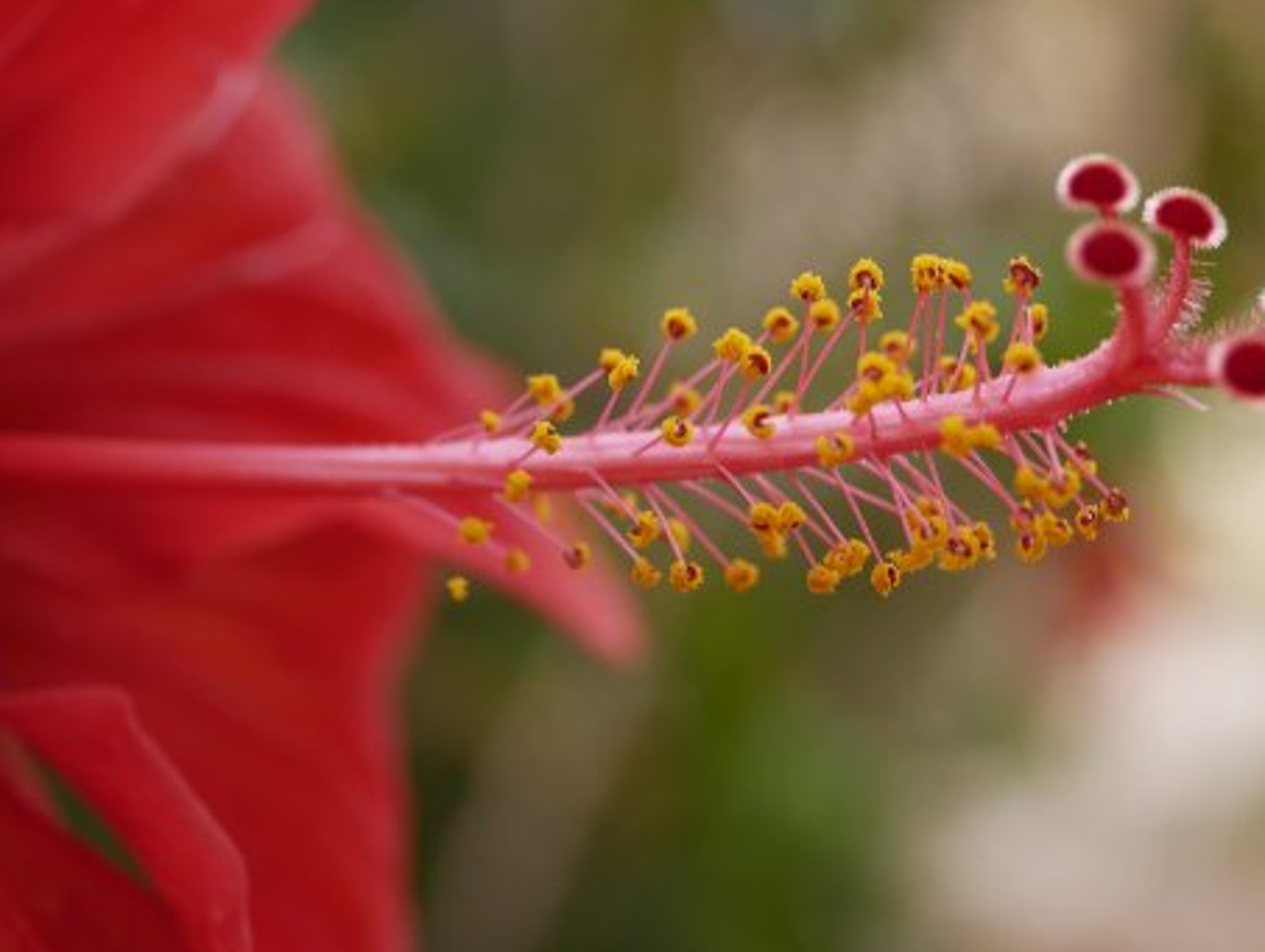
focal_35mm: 81
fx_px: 2964
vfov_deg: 18.2
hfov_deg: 24.0
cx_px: 849
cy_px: 519
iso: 200
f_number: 2.8
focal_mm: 30
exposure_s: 1/100
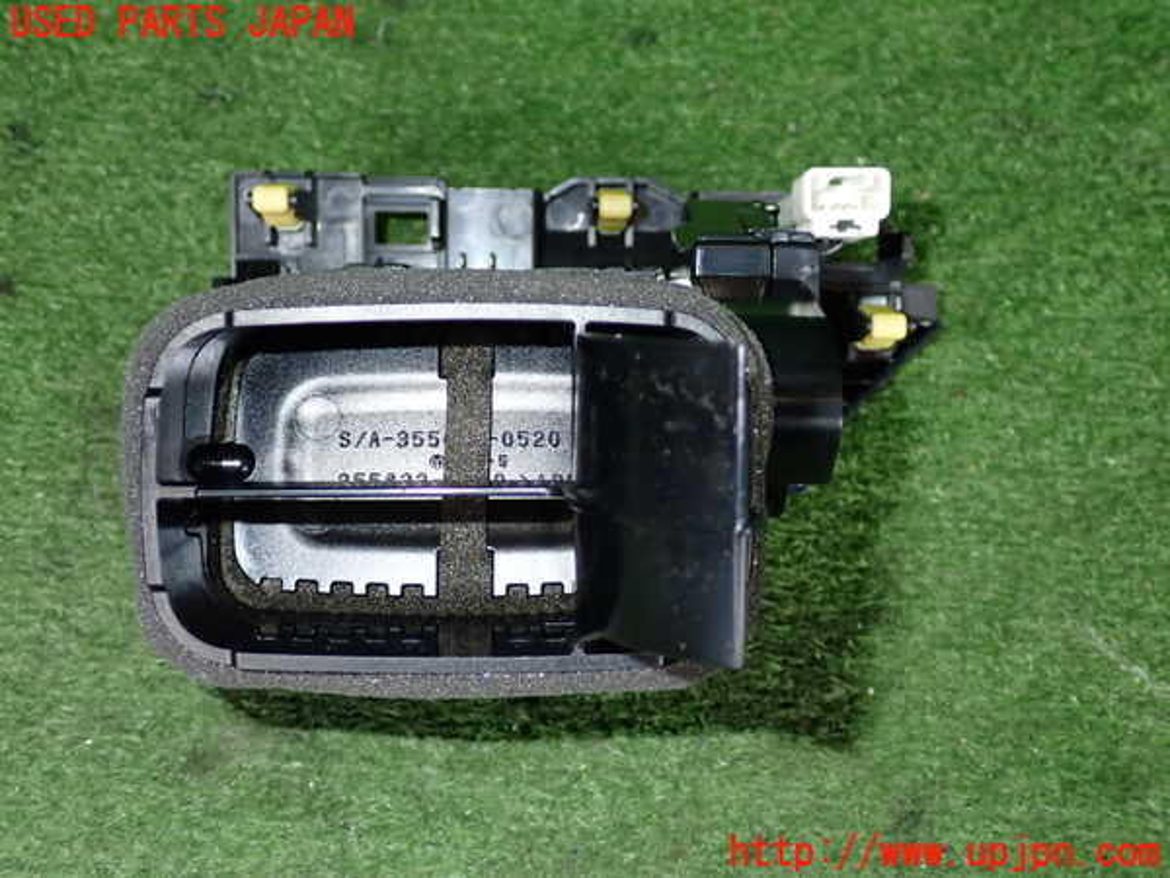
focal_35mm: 41
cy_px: 439
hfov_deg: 45.8
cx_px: 585
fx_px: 1386
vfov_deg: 35.1
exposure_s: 1/40
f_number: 8
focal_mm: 7.31
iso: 640
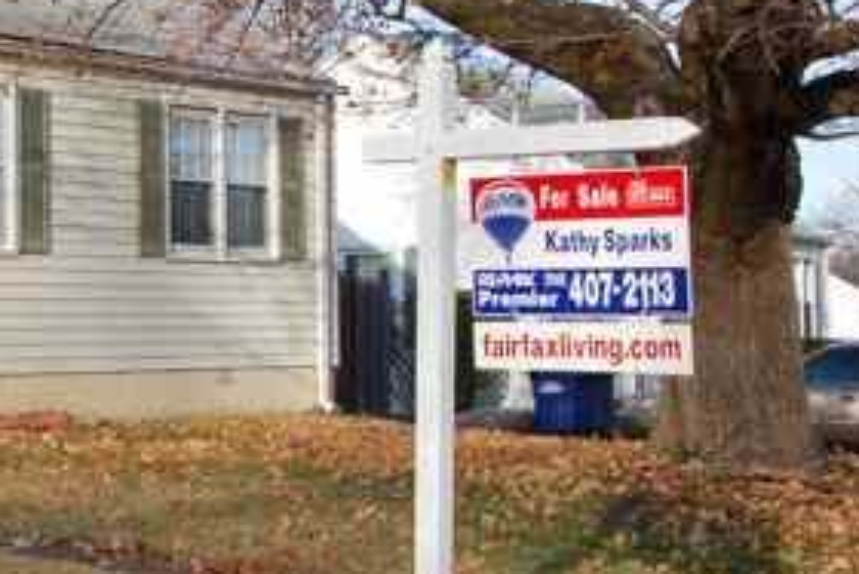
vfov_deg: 15.4
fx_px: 2125
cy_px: 267
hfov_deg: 21.6
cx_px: -104
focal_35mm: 89
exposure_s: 1/250
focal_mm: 26
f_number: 8
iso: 200
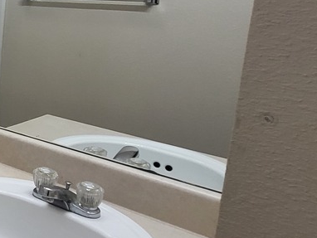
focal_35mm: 49
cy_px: 47
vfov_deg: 29.0
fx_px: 449
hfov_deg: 24.5
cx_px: -211
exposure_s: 1/60
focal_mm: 1.74
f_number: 2.2
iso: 80
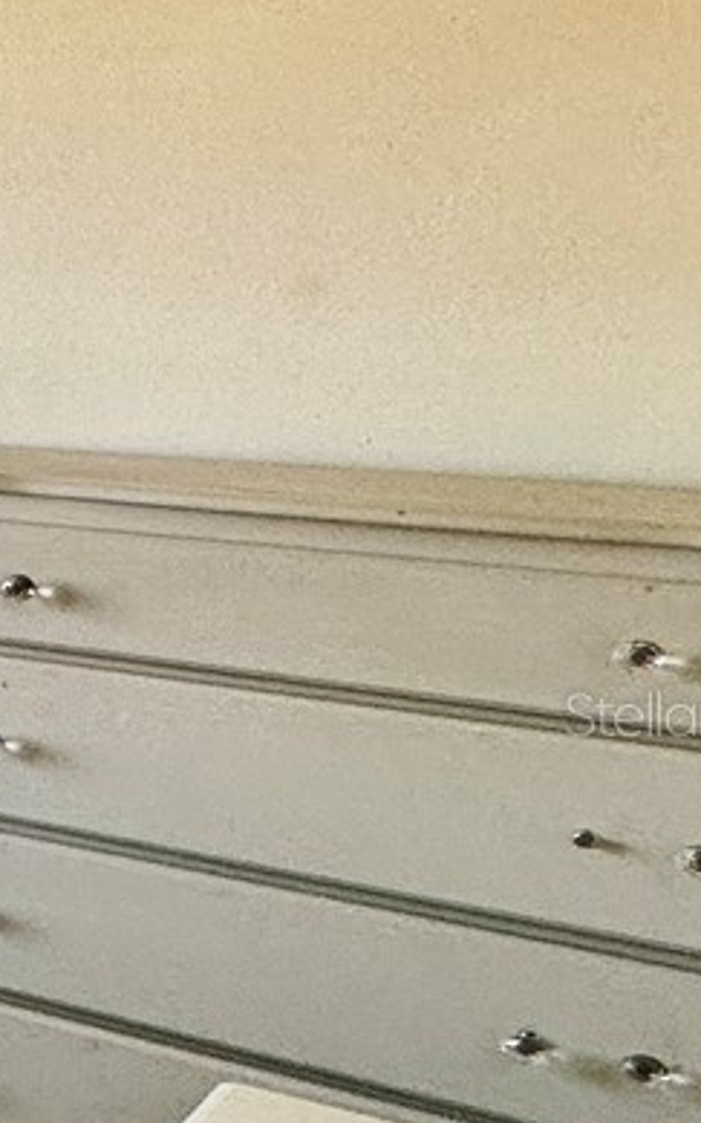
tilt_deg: -13.0
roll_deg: -0.3
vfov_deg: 33.3
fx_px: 1865
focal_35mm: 61
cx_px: -1471
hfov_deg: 11.1
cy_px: 713
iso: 100
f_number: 2.2
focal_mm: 2.22
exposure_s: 1/120
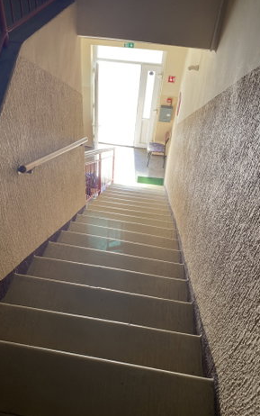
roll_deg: -0.8
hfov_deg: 44.5
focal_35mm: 28
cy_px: 208
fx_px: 317
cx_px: 113
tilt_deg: -42.6
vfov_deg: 66.5
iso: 40
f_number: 1.8
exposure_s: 1/121
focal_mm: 4.25
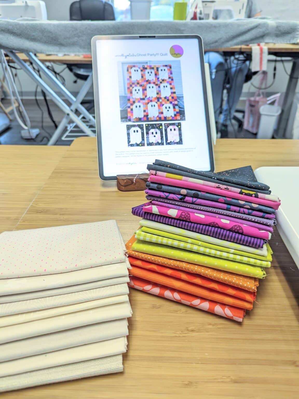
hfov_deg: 56.8
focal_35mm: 24
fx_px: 276
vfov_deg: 71.6
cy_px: 200
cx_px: 150
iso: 151
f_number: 1.85
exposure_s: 1/120
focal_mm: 6.81
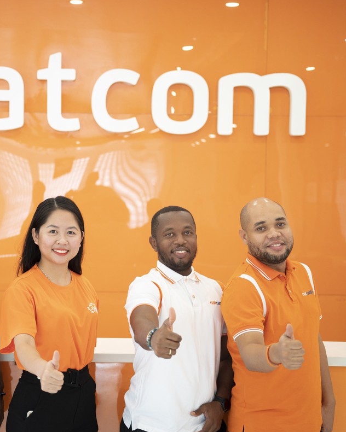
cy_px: 218
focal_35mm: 67
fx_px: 858
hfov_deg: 22.7
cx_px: 105
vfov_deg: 28.3
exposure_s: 1/125
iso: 800
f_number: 2.8
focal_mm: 47
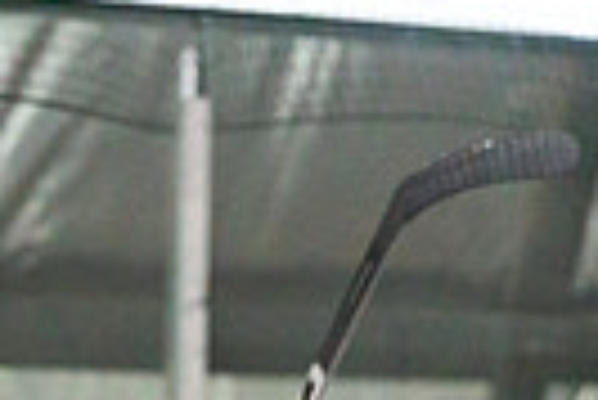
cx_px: -184
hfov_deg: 2.4
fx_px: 14451
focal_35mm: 869
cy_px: 838
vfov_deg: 1.6
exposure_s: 1/1250
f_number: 2.8
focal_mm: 200
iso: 3200
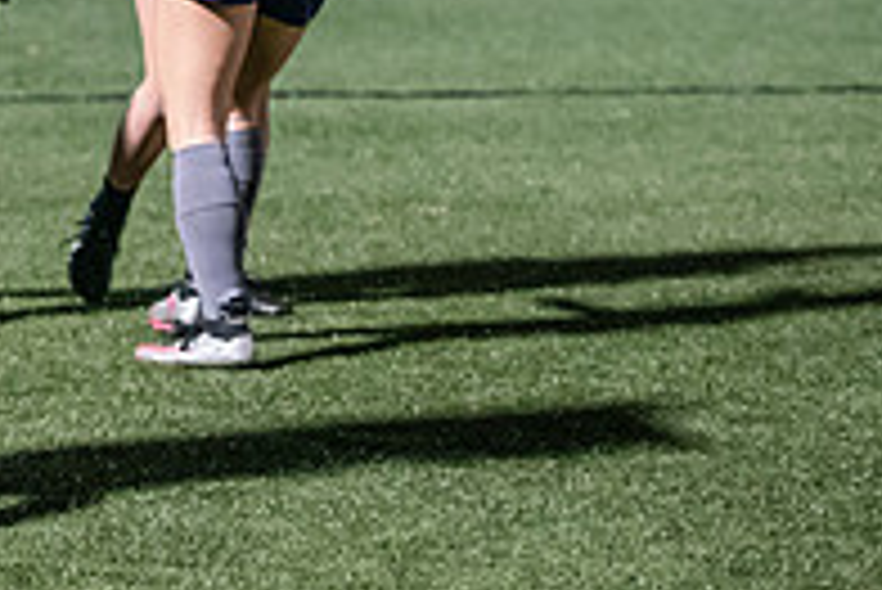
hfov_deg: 7.6
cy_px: -137
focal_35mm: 266
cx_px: -405
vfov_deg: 5.2
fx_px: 6522
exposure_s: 1/800
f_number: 3.2
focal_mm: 90
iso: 8000
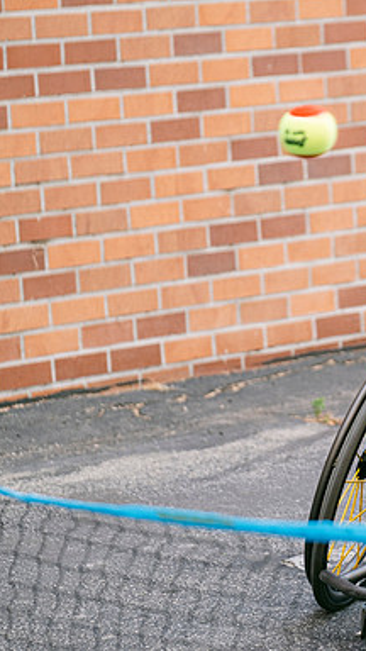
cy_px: 325
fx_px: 3692
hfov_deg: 5.6
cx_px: 497
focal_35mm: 214
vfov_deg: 10.1
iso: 160
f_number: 2.8
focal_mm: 87.1
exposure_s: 1/160
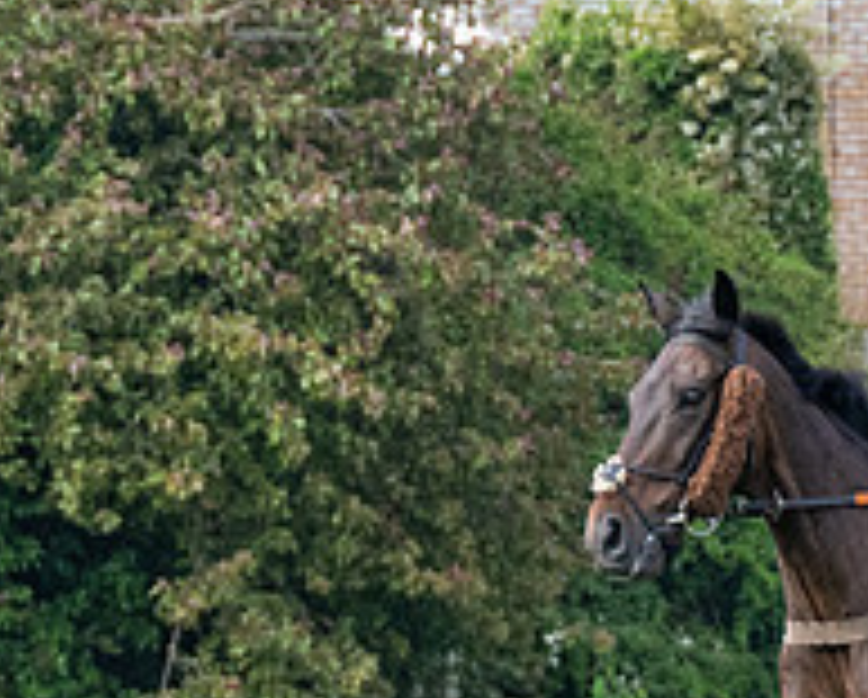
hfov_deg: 3.6
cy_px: 644
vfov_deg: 2.9
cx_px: 987
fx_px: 13842
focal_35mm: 538
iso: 640
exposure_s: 1/2500
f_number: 4
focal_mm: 98
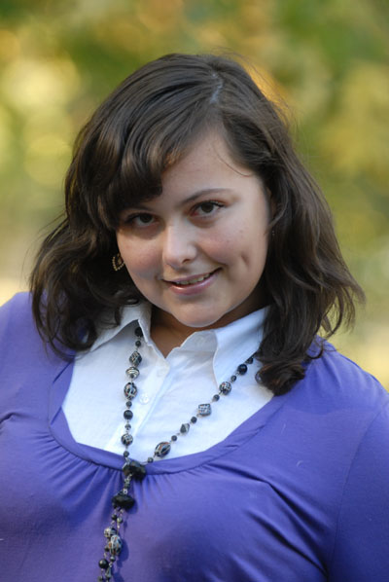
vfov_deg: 8.1
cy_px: 291
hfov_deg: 5.4
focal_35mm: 255
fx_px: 4123
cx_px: 194
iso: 500
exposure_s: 1/200
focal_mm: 170
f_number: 3.5
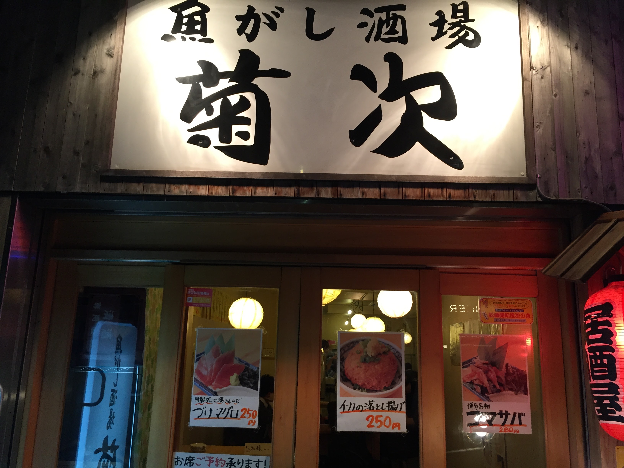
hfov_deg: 61.7
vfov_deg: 48.2
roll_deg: -2.0
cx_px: 312
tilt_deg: +11.1
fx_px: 523
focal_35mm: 29
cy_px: 234
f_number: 2.2
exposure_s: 1/30
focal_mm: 4.15
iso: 50
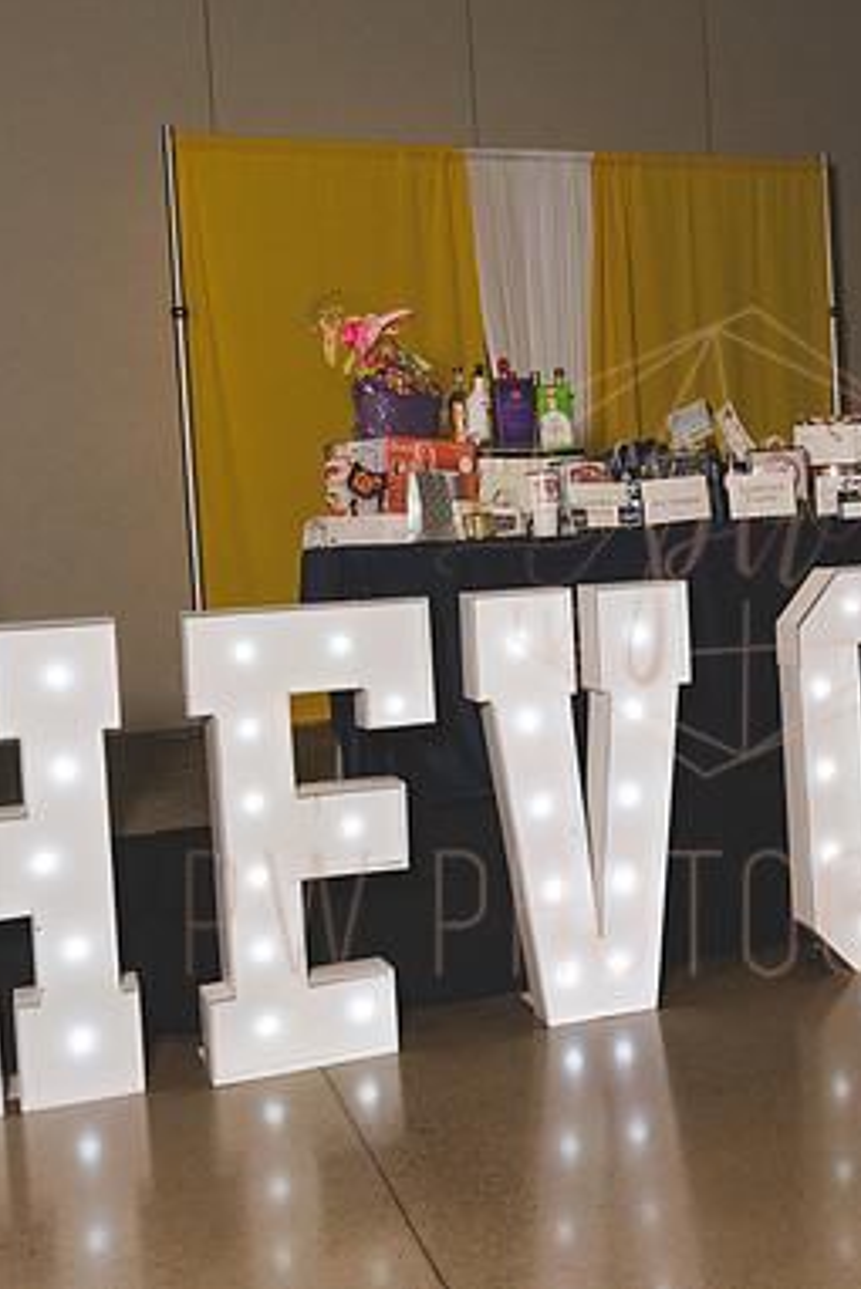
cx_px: 617
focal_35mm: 44
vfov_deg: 44.4
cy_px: 566
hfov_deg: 30.2
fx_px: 1577
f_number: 2.8
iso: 640
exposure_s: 1/200
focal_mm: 26
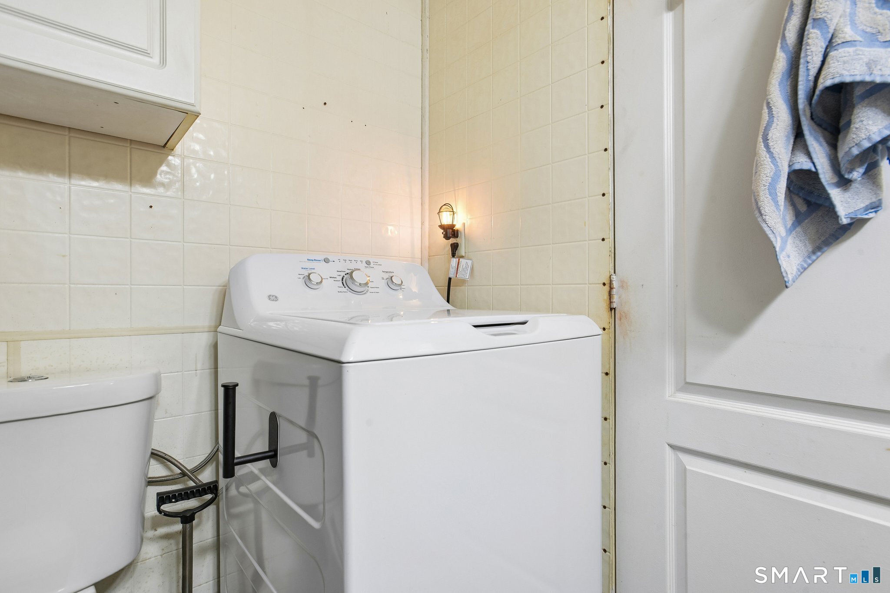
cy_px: 296
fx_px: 420
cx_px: 445
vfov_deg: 70.4
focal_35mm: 17
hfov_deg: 93.3
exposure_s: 1/10
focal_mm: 17
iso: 400
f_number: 11
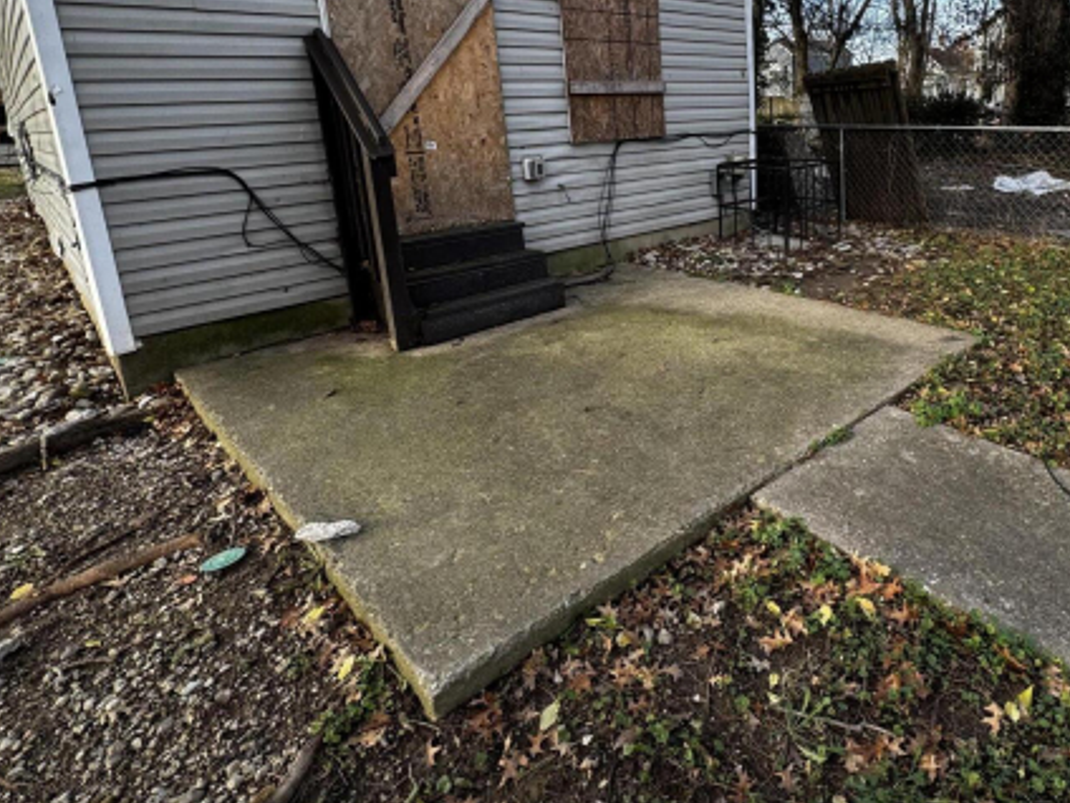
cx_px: 726
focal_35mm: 22
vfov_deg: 59.4
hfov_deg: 73.7
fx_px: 680
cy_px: 255
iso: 40
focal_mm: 2.22
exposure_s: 1/172
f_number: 2.2
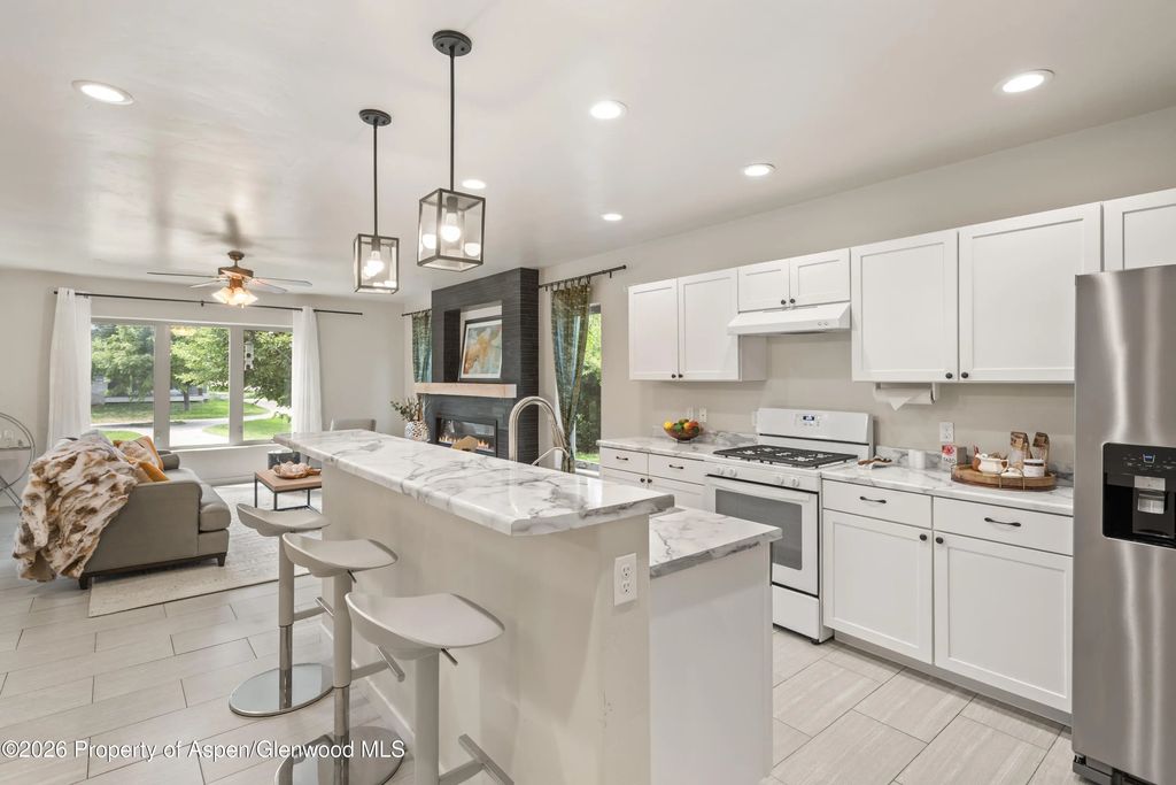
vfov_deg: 70.5
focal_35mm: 17
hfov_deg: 93.3
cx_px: 588
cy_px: 392
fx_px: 555
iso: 160
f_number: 7.1
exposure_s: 1/2.5
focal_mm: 17
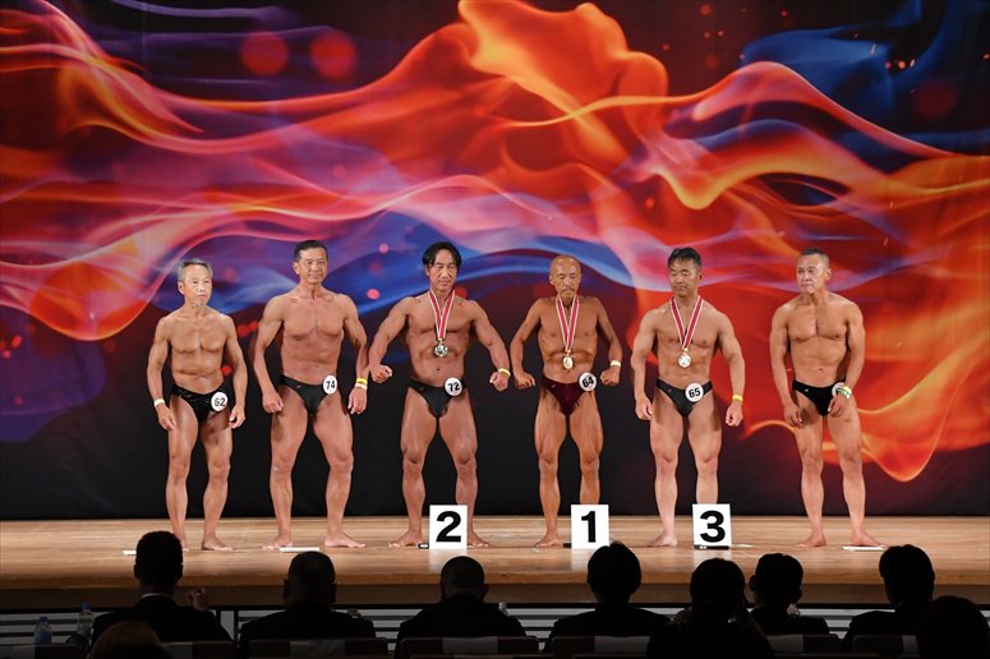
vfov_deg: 10.2
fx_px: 3711
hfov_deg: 15.2
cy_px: 330
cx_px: 495
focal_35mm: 135
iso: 3200
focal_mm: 90
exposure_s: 1/400
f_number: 5.6
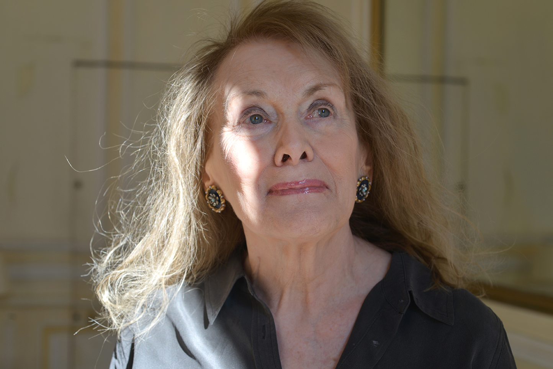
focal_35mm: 60
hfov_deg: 33.4
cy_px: 184
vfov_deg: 22.6
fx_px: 922
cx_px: 276
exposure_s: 1/90
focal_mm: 60
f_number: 6.7
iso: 100
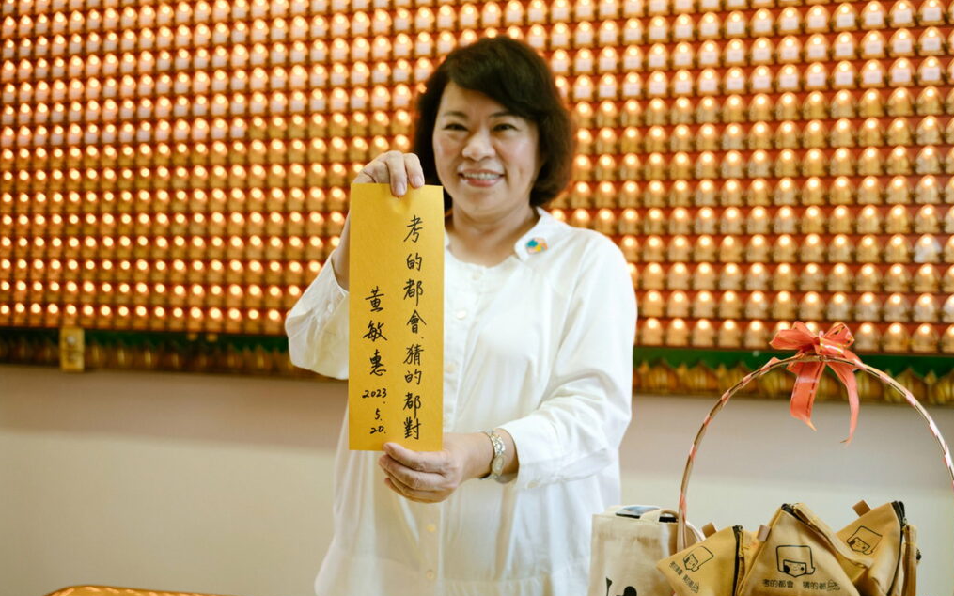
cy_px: 304
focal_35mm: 37
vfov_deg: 34.4
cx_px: 479
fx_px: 962
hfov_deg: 52.8
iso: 1600
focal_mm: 36
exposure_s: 1/160
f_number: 2.8
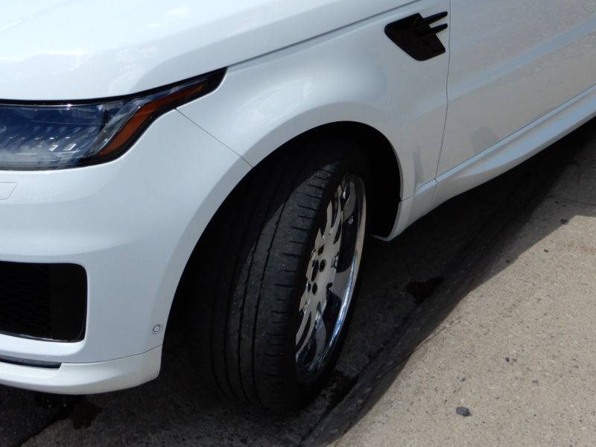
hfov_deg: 39.7
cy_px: 84
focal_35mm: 48
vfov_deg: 29.5
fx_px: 826
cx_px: 310
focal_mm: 4.3
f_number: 3.4
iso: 80
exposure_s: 1/800
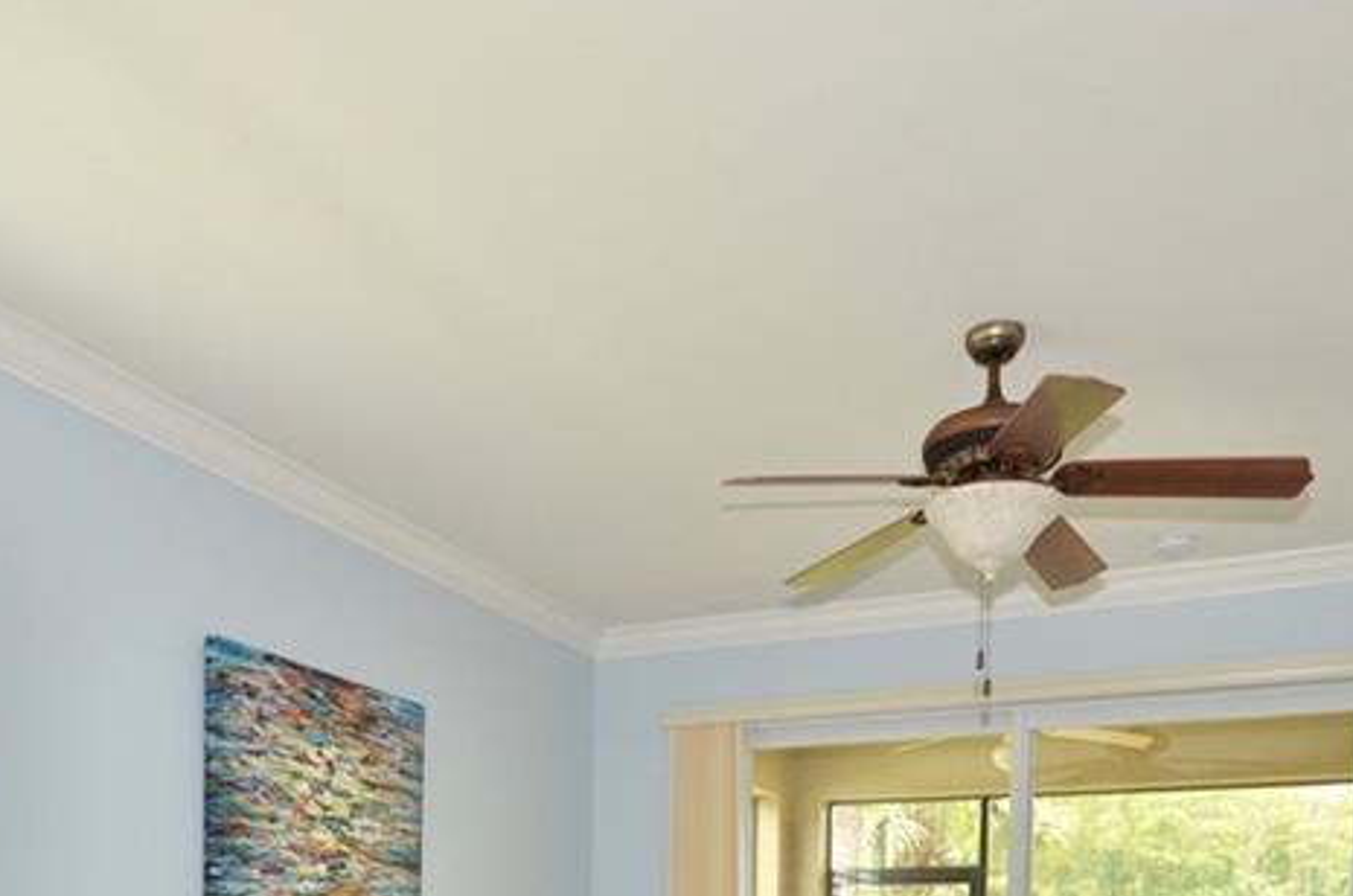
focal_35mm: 33
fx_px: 1238
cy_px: 950
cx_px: 623
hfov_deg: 57.3
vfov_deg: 35.0
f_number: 5.6
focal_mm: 10
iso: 400
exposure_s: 1/100
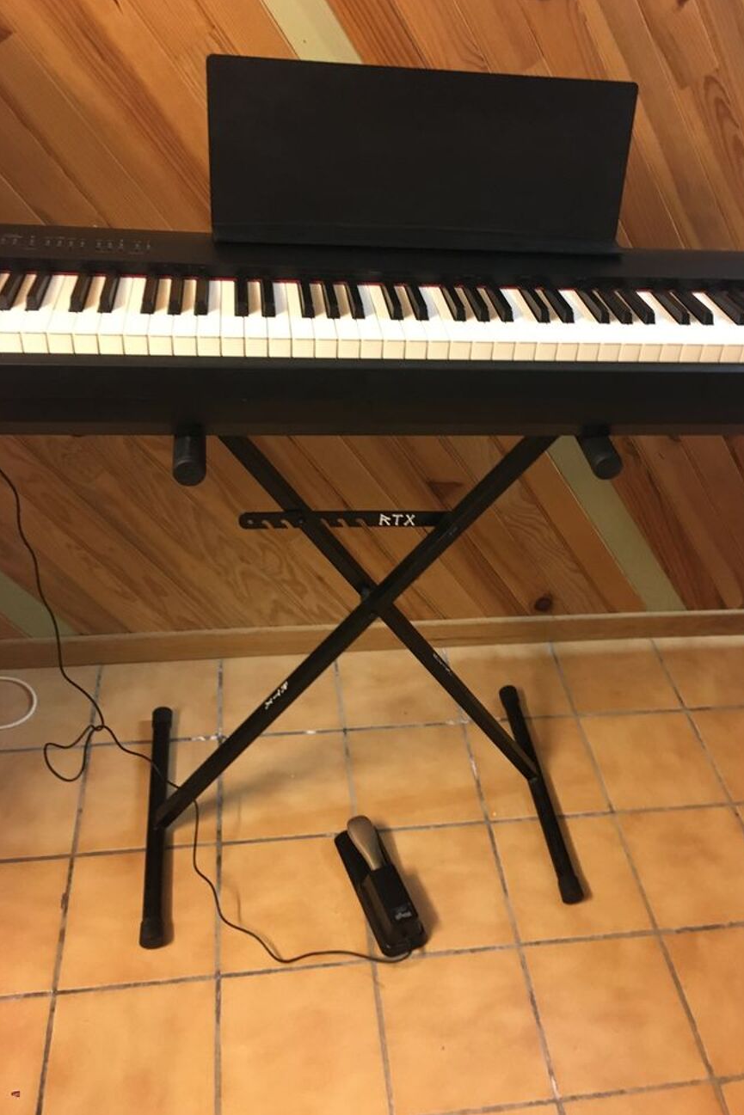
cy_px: 545
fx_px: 961
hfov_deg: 42.3
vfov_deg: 60.3
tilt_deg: -38.0
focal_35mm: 31
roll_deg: -7.1
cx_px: 415
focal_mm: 4.15
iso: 200
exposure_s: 1/17
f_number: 2.2
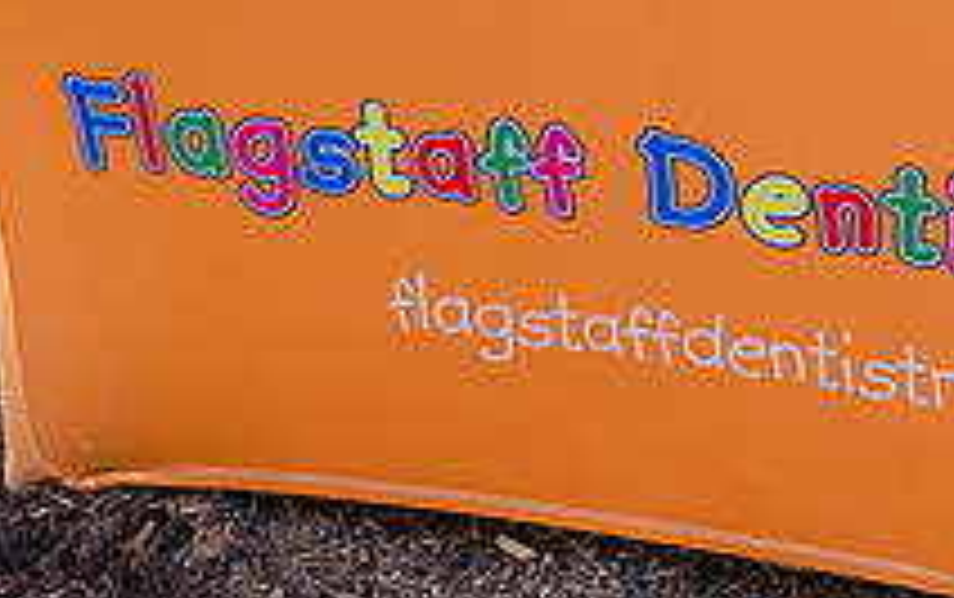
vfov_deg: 12.0
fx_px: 2785
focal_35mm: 107
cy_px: -145
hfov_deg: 18.8
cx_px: 992
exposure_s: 1/400
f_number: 3.2
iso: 400
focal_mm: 31.3
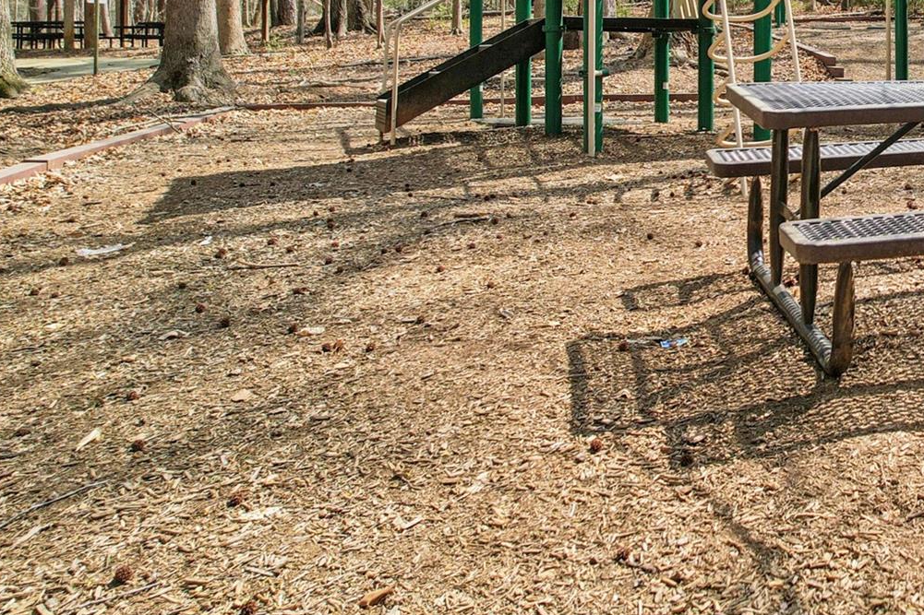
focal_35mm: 45
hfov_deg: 39.3
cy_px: 113
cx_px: 888
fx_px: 1155
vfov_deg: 29.1
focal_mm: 8.4
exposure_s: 1/90
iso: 140
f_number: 2.8
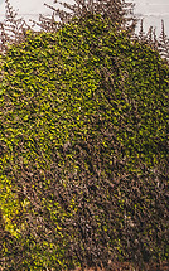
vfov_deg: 48.2
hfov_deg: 18.4
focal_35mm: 39
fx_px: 288
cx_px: -180
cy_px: 62
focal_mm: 14
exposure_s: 1/4000
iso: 100
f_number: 2.8
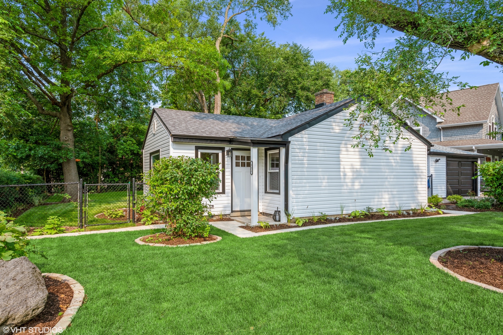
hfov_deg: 78.6
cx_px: 252
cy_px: 168
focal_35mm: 22
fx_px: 307
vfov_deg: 57.3
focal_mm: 22
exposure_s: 1/200
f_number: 9
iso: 200
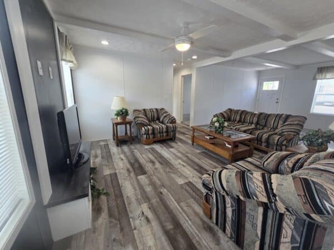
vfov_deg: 89.9
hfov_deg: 106.2
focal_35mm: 13
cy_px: 125
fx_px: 125
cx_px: 167
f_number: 2.2
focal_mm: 2.2
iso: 80
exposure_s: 1/120
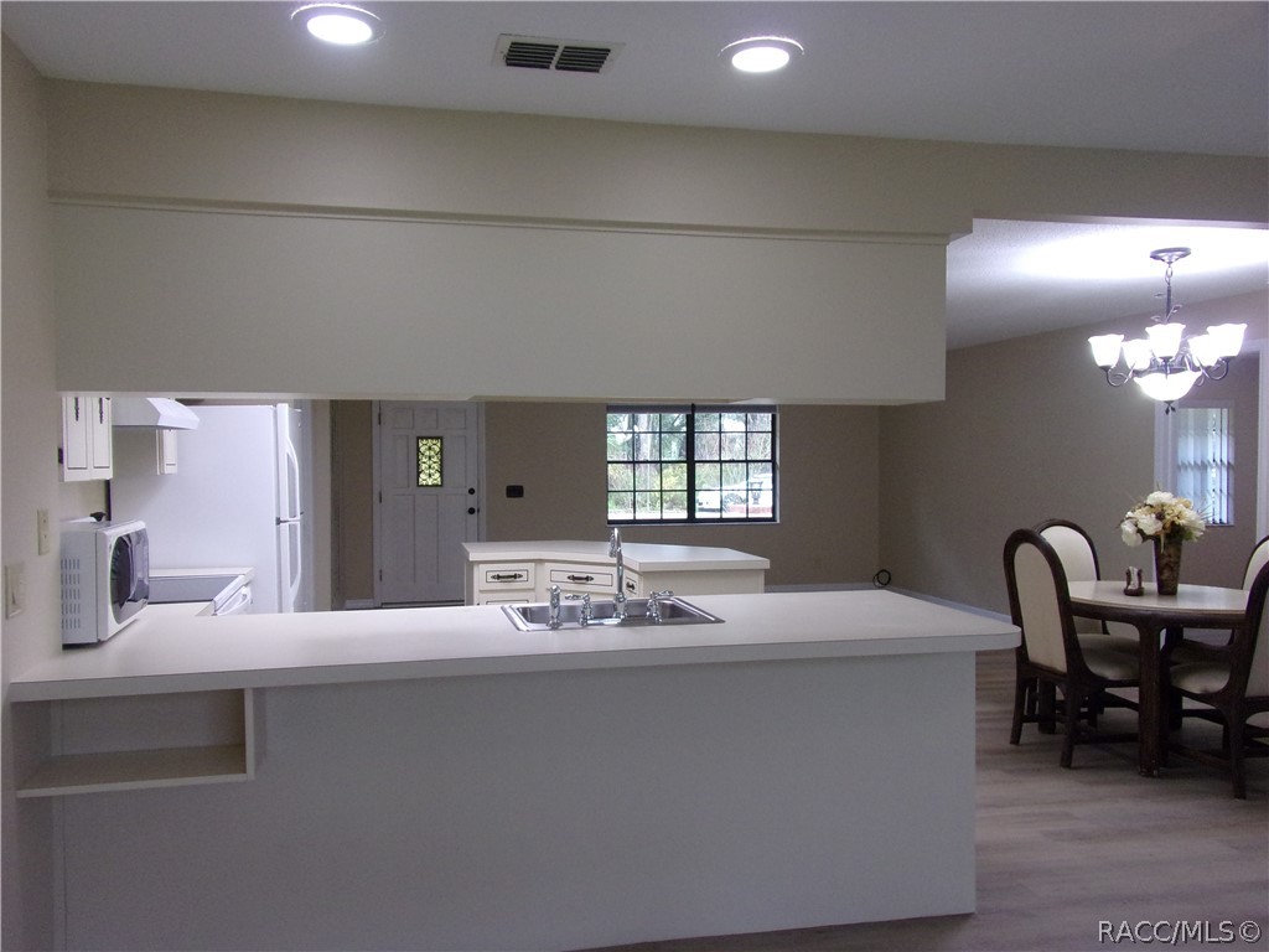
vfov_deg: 56.8
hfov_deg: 71.6
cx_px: 634
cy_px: 476
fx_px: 880
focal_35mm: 24
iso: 200
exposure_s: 1/26
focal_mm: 4.3
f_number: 3.3
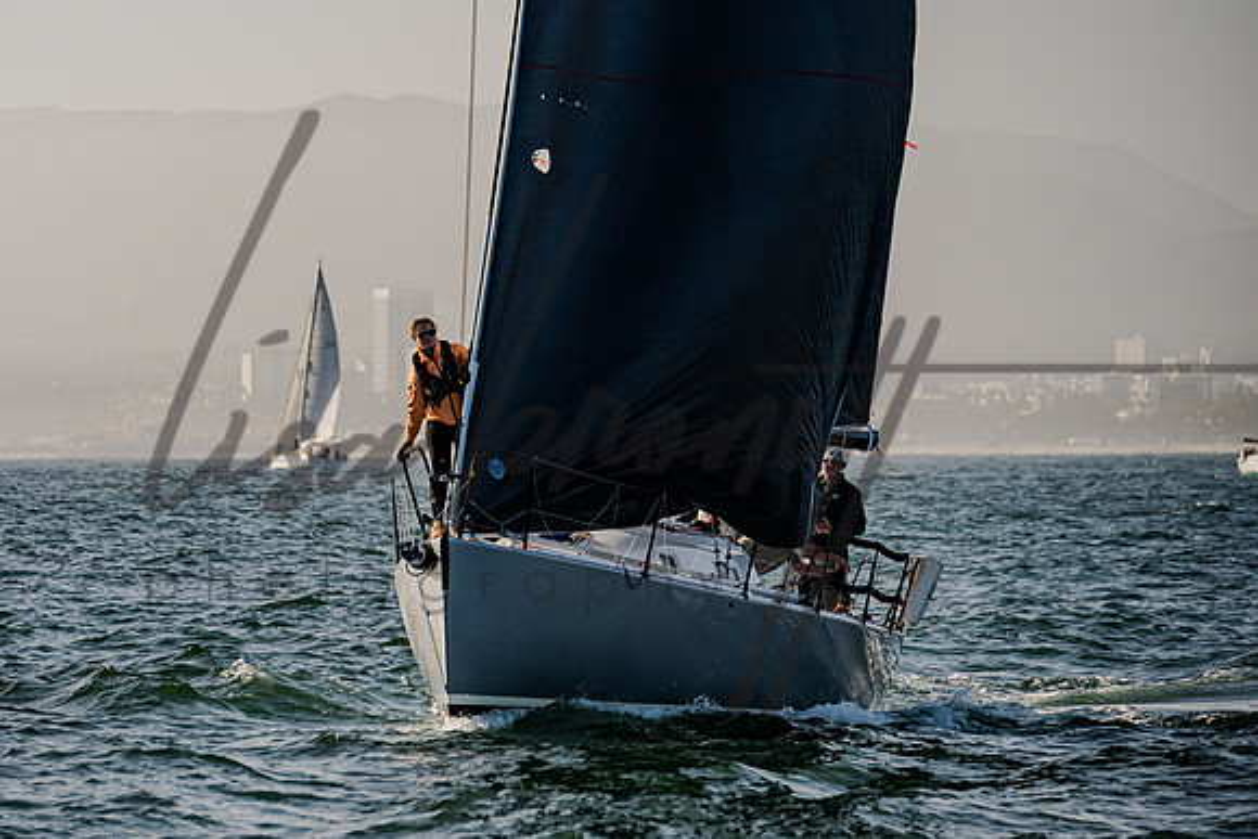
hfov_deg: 7.7
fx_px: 9339
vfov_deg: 5.1
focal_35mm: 267
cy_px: 354
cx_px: 437
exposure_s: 1/1600
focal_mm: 200
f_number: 6.3
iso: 400
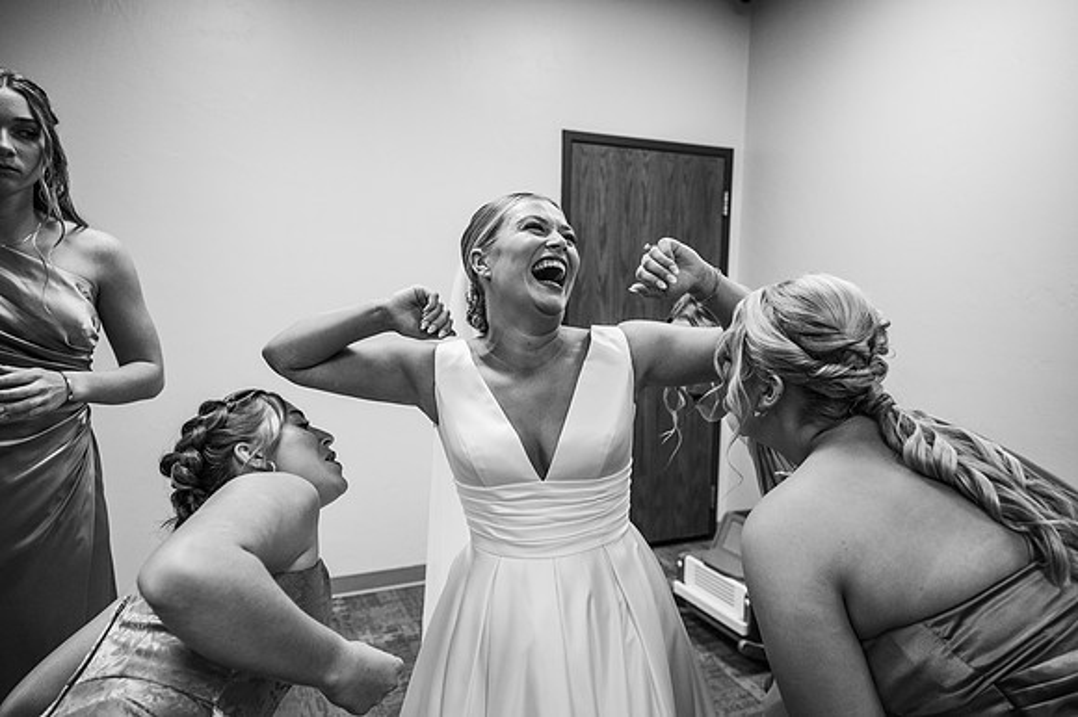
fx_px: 718
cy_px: 358
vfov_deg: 53.1
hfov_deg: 73.8
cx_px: 539
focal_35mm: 24
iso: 2000
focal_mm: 24
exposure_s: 1/320
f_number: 3.2
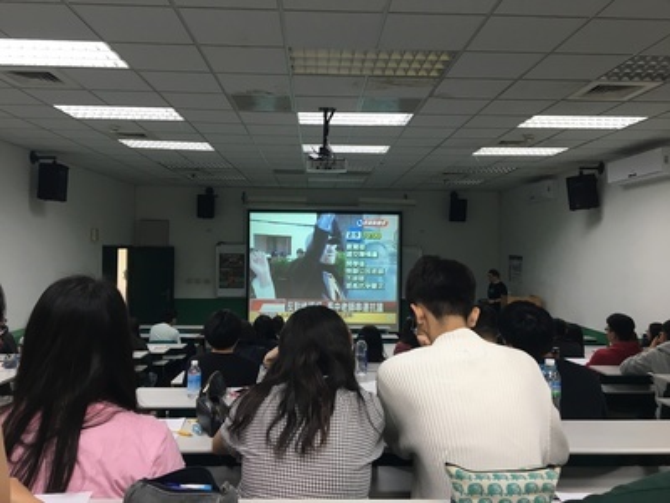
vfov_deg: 48.2
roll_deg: -0.7
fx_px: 561
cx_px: 335
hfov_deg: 61.7
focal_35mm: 29
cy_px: 252
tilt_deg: -0.1
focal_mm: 4.15
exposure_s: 1/30
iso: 32
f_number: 2.2
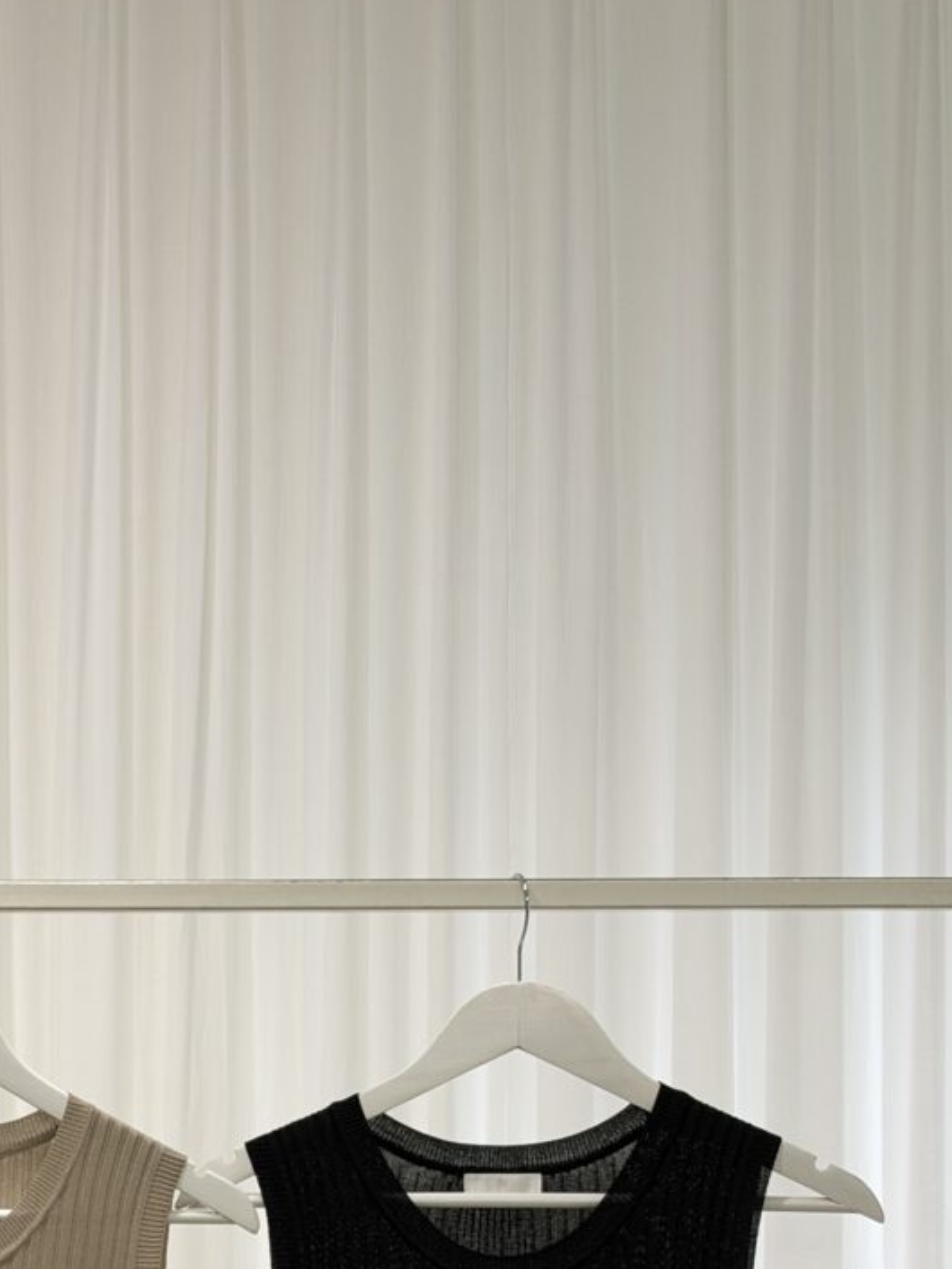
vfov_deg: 24.7
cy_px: 1104
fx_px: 2822
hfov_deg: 18.4
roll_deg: -0.6
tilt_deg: +2.2
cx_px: -99
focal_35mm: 77
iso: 125
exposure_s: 1/121
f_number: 1.8
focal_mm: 6.93
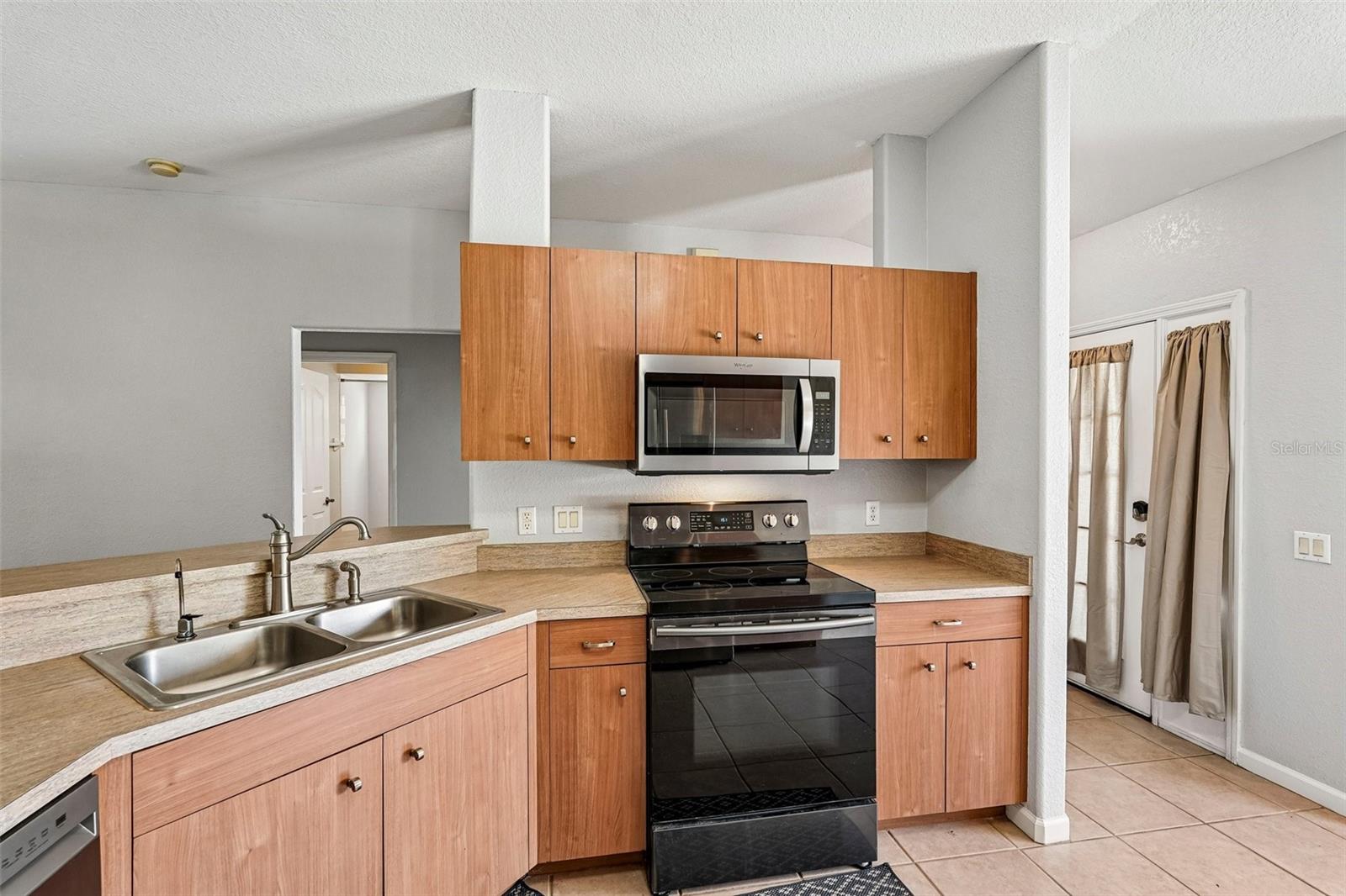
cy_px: 448
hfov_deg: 96.7
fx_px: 598
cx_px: 673
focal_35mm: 16
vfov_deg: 73.7
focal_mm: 16
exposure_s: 1/10
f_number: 8
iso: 400
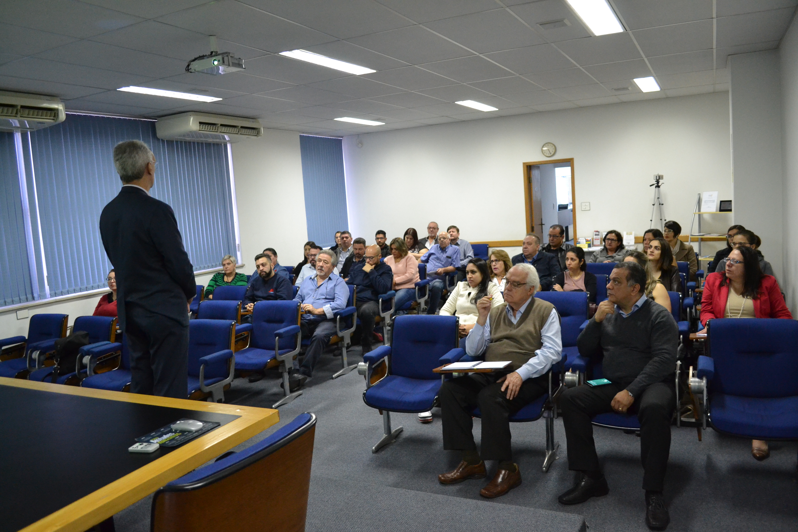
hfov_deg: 67.4
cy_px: 266
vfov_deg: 47.9
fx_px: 598
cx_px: 399
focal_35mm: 27
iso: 2200
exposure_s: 1/60
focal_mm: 18
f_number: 3.5
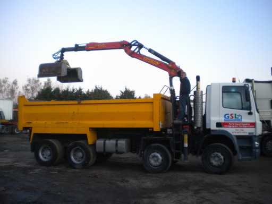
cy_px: 102
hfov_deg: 52.6
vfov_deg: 40.7
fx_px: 275
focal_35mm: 35
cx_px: 136
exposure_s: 1/58.4
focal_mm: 6.3
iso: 300
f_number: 3.1
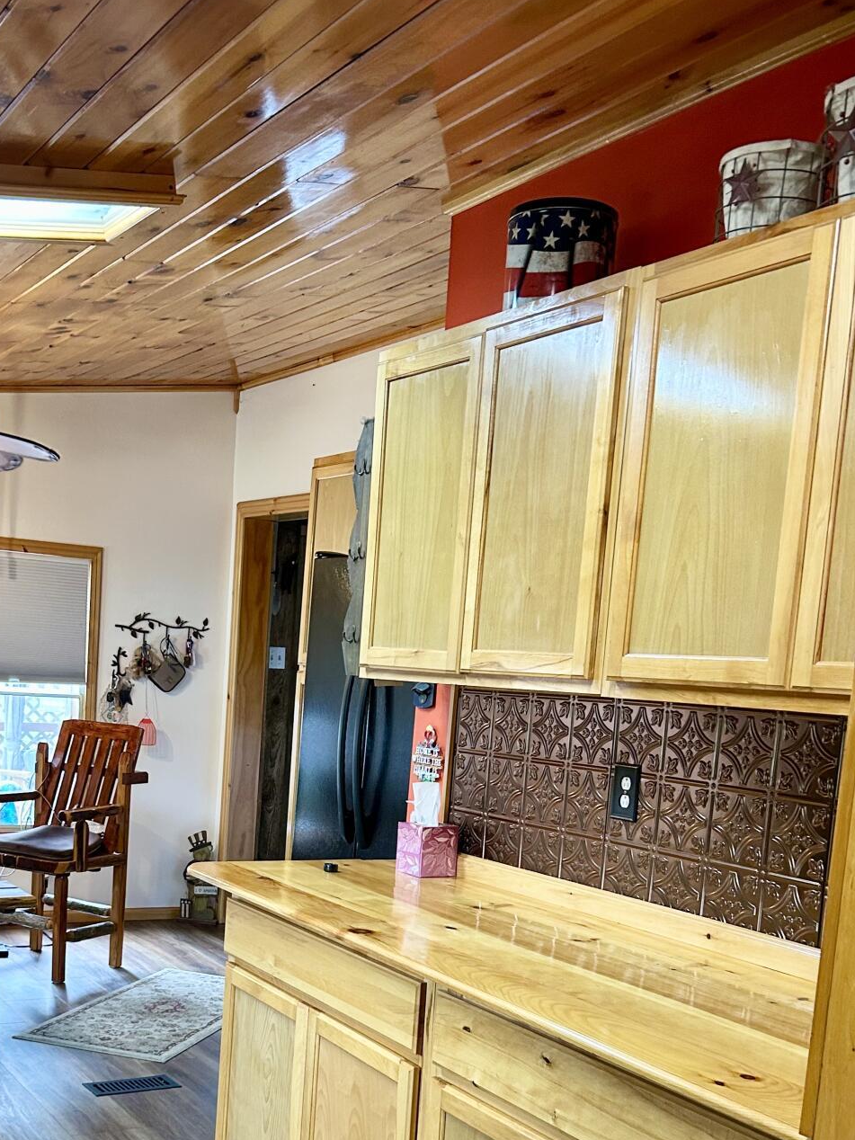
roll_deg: -3.6
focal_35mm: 41
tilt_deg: -8.0
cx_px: 322
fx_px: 1350
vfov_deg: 44.2
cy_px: 862
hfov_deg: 35.0
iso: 160
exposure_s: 1/60
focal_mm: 5.7
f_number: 1.5
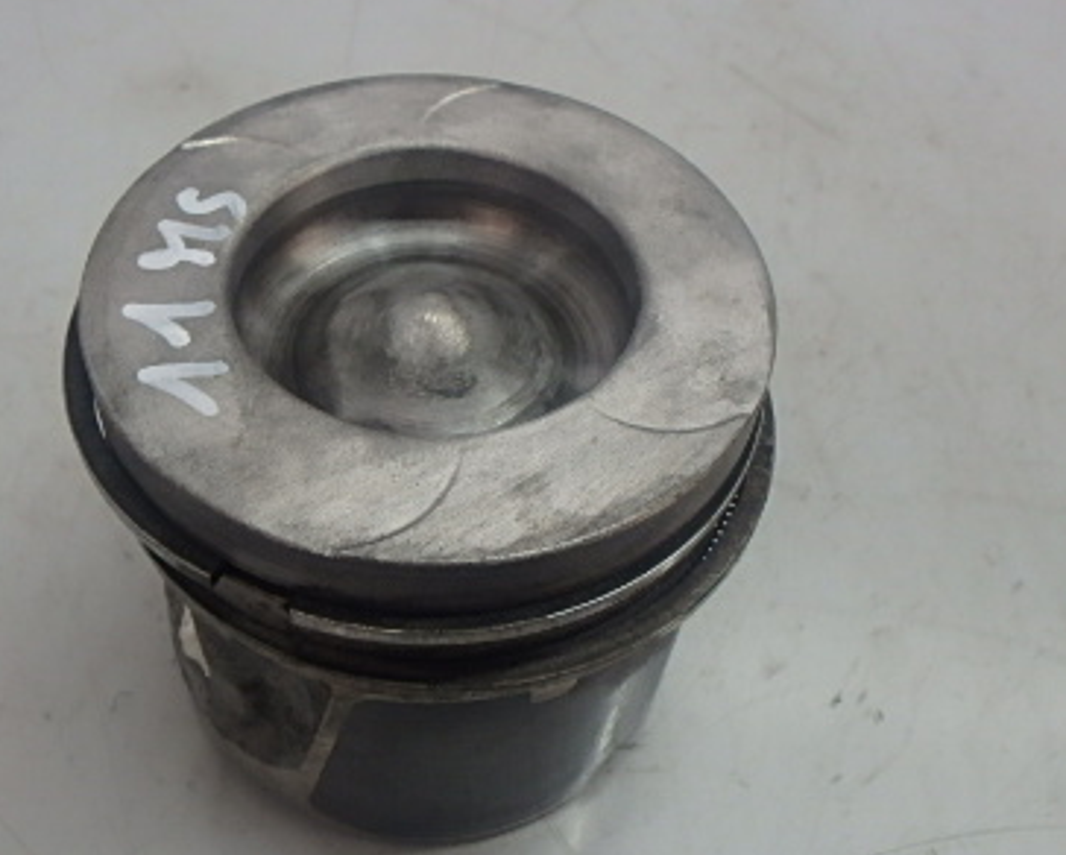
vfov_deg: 41.2
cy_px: 445
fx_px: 1137
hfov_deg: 50.0
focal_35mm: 36
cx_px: 448
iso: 200
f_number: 3.5
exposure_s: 1/50
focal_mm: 3.7
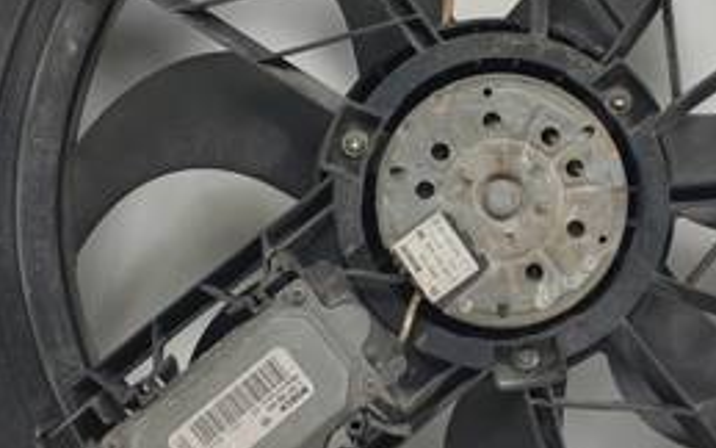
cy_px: 71
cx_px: 478
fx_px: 1327
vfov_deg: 18.9
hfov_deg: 30.0
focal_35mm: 68
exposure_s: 1/267
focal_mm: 4.3
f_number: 1.5
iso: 50
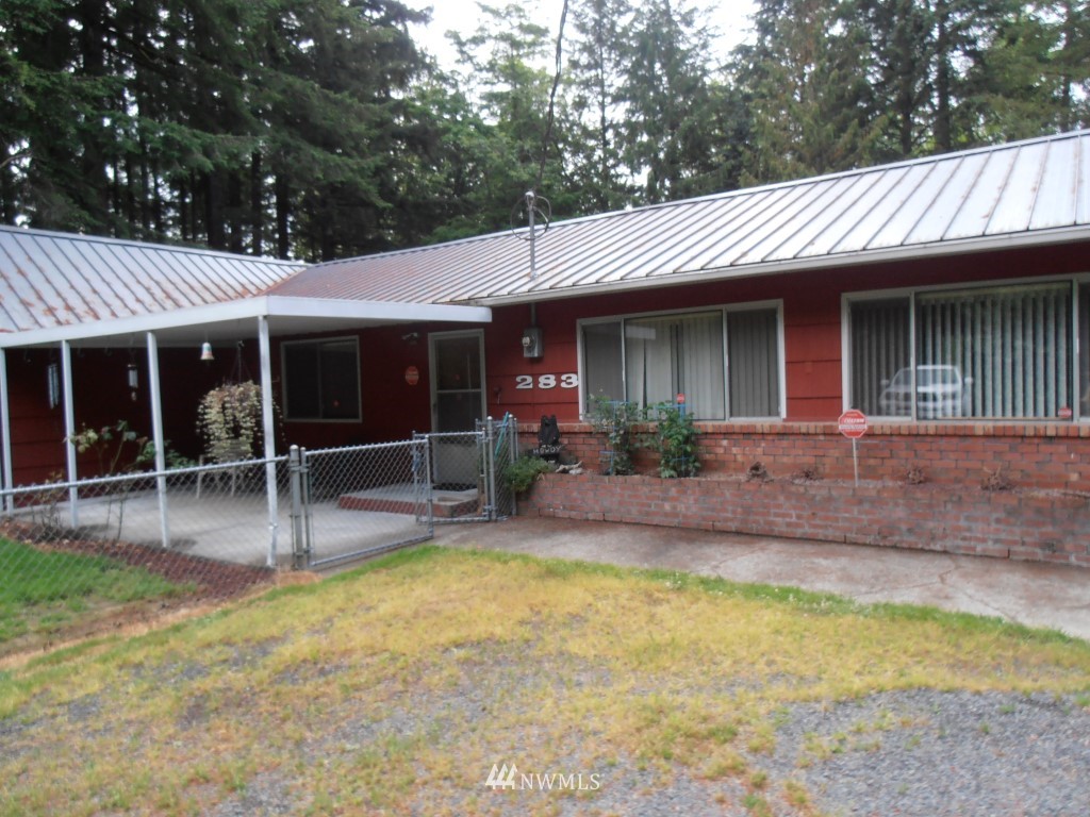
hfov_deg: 71.6
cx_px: 545
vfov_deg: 56.8
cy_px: 408
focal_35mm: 24
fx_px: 756
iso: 80
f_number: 3
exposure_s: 1/50
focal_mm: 4.2
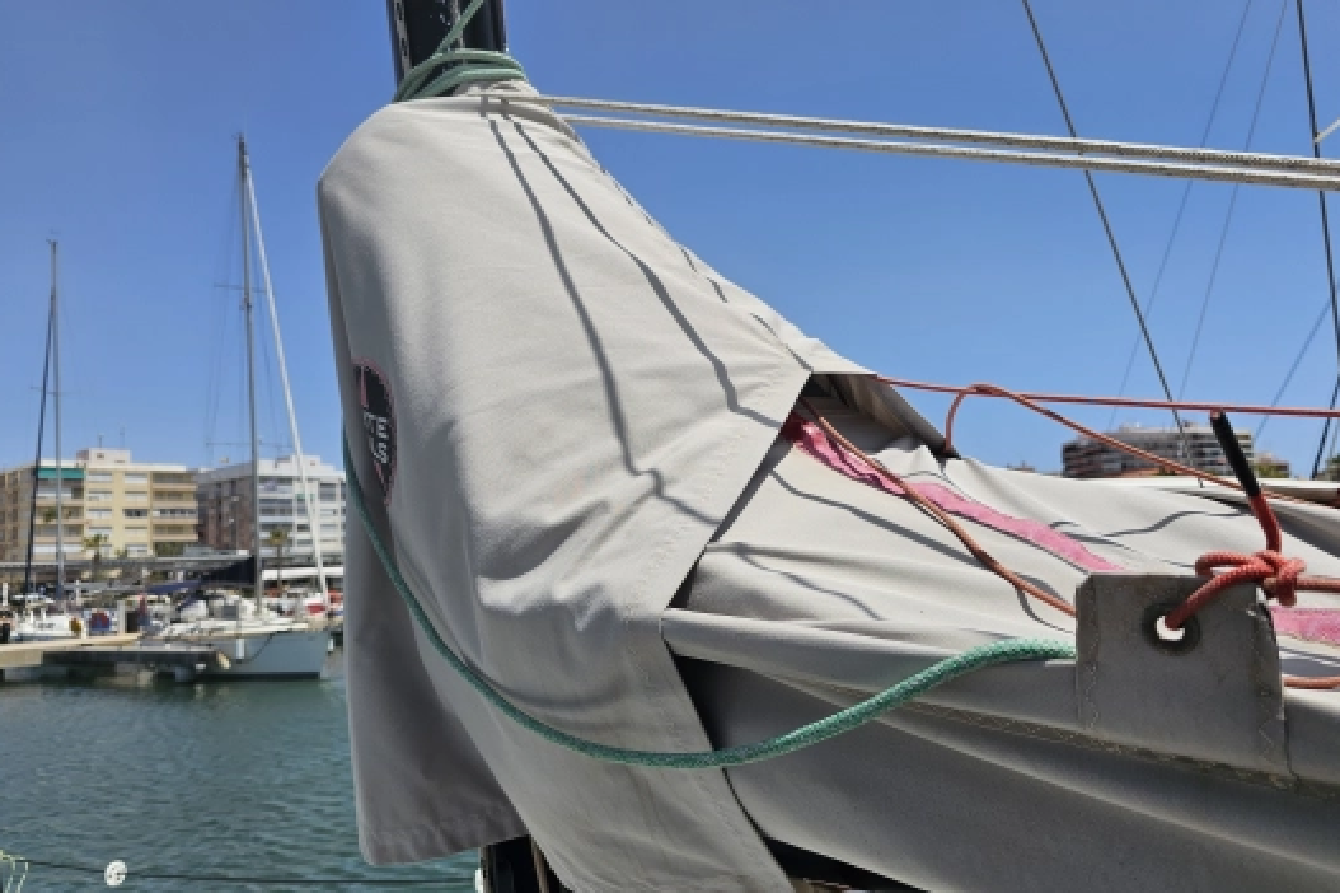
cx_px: 684
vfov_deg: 51.2
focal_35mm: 25
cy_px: 474
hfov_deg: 71.5
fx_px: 930
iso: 10
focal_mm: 6.3
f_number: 1.7
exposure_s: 1/1339
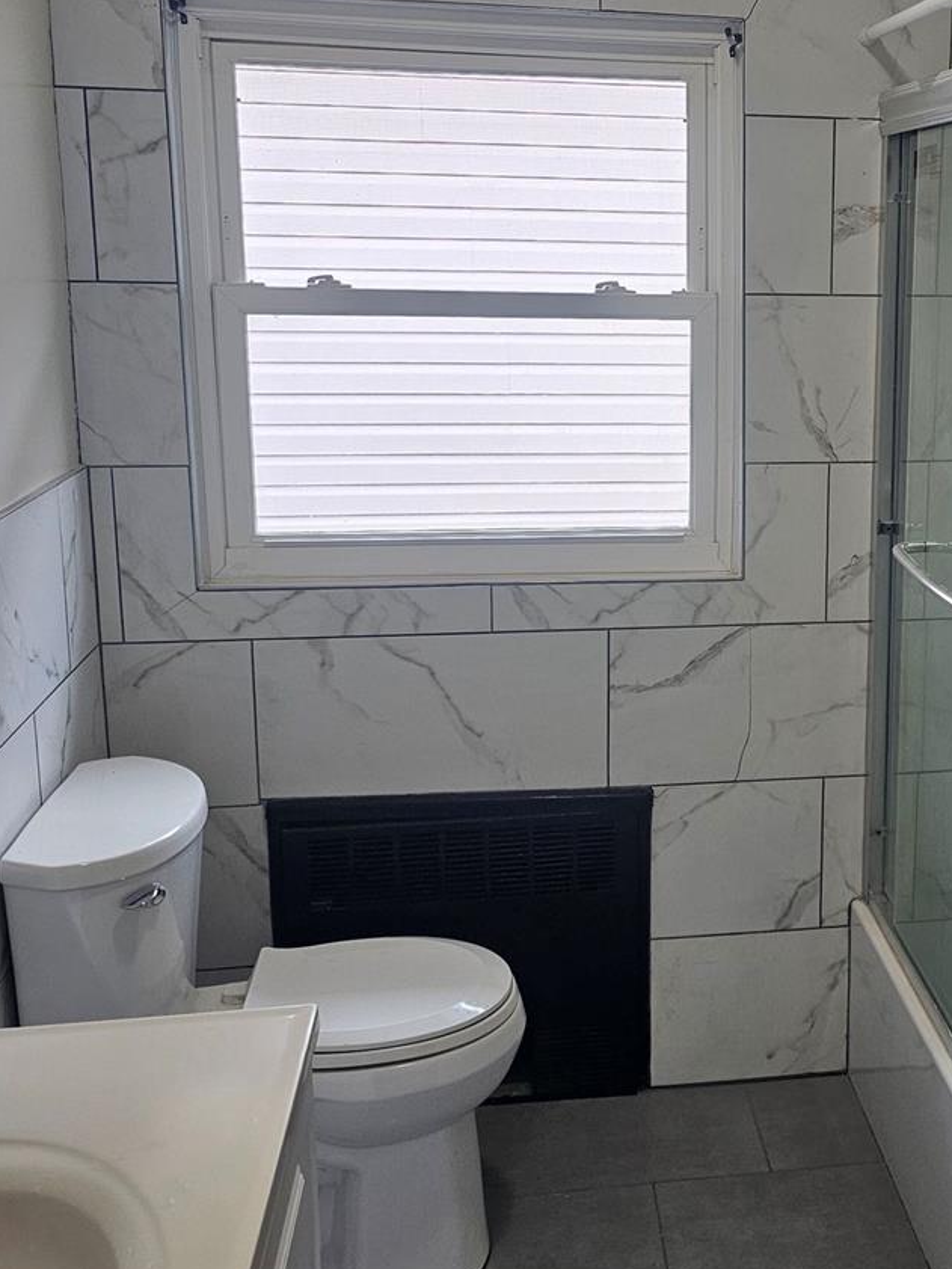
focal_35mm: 42
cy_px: 518
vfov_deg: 44.6
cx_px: 815
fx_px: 1540
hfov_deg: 33.0
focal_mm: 6.3
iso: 100
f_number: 1.7
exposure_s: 1/120
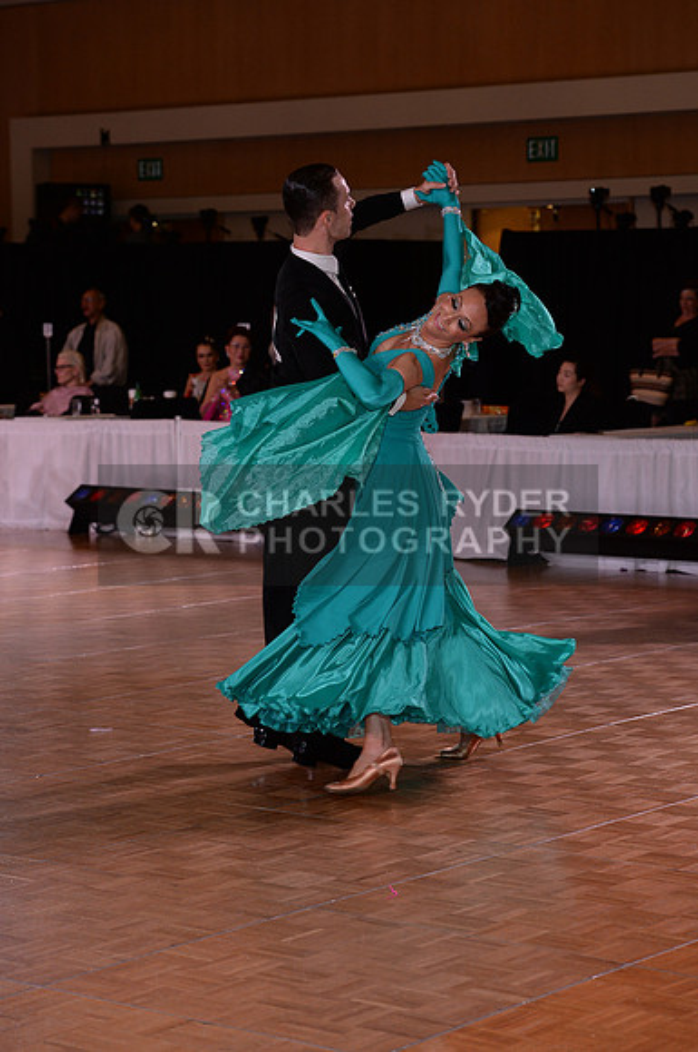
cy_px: 526
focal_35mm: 92
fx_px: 2683
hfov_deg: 14.8
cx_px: 349
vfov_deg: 22.2
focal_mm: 92
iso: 1600
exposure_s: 1/250
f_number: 5
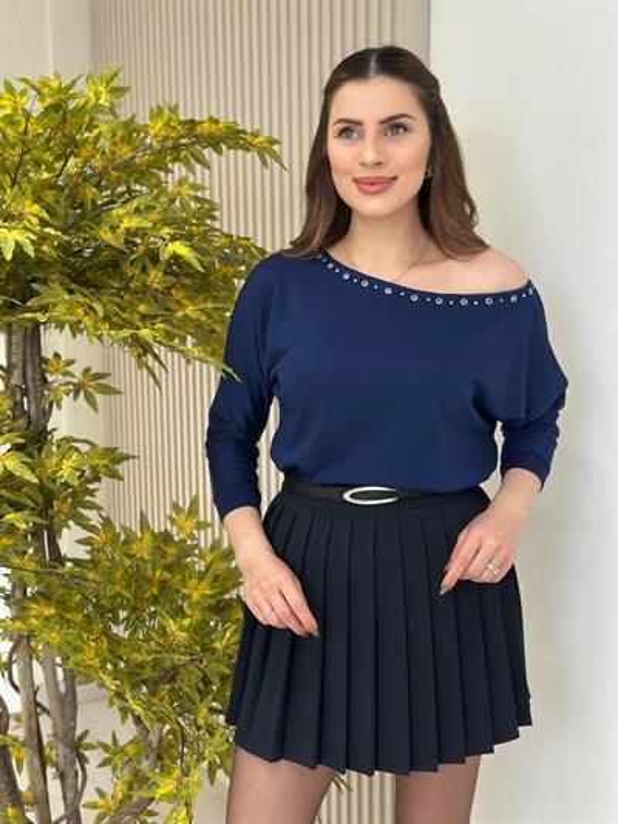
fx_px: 1142
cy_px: 412
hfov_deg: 30.3
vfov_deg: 39.6
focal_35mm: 48
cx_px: 309
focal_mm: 6.86
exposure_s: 1/171
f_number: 1.78
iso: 100
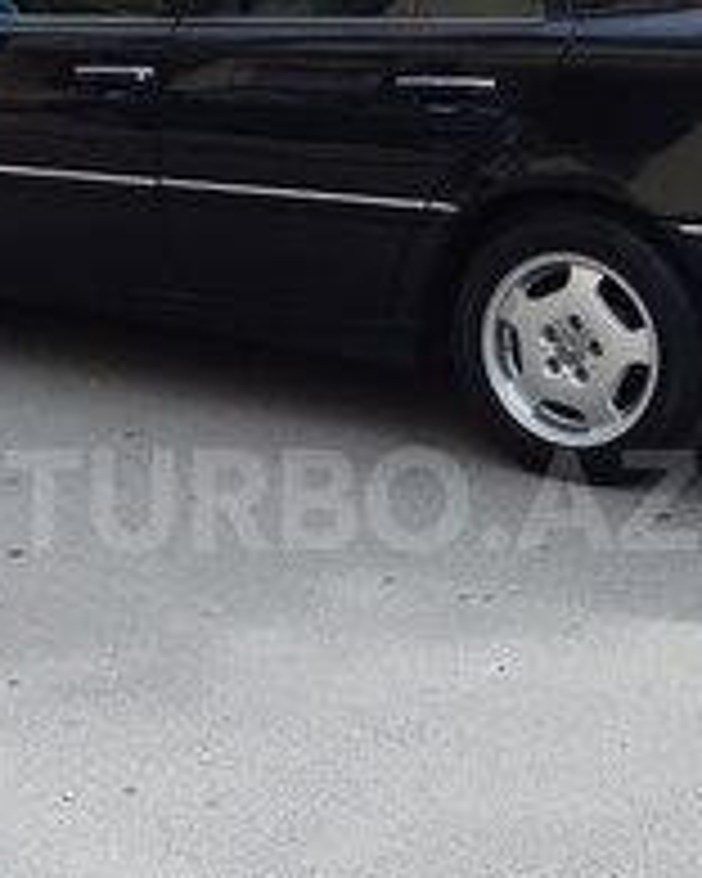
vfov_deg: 24.7
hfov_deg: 19.9
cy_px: 500
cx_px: 351
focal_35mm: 77
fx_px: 2000
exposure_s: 1/715
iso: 40
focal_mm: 3.3
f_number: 2.2
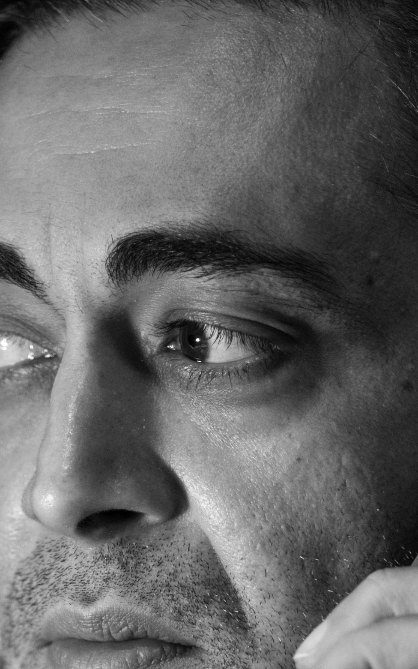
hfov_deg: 3.9
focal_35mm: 333
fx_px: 6068
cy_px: 1045
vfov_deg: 6.2
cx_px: 98
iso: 800
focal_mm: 85
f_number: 1.8
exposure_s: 1/100
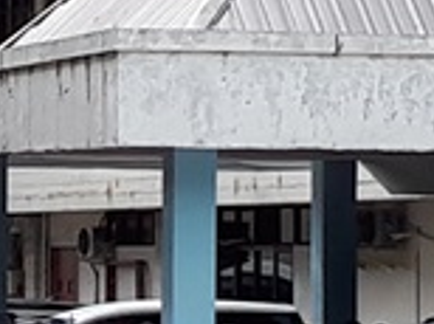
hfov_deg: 20.9
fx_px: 1026
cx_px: -182
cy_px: 147
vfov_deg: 17.9
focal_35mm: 82
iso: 40
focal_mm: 3.6
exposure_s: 1/501
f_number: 1.9
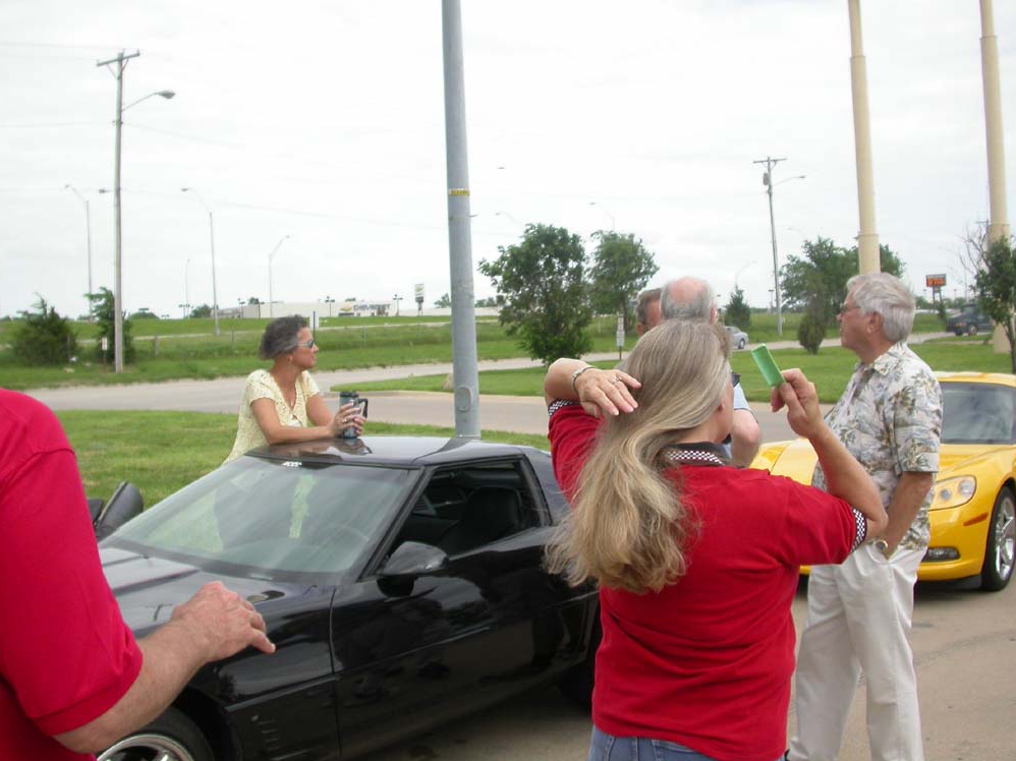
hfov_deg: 47.9
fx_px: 1144
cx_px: 498
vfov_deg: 36.8
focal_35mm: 39
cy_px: 373
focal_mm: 7.85
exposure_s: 1/1000
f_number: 2.6
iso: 100
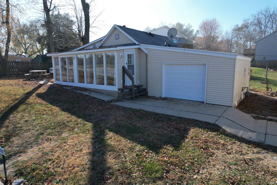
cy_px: 92
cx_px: 138
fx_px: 169
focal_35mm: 22
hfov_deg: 78.6
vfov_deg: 57.2
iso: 100
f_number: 2.8
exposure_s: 1/1000
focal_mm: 8.38
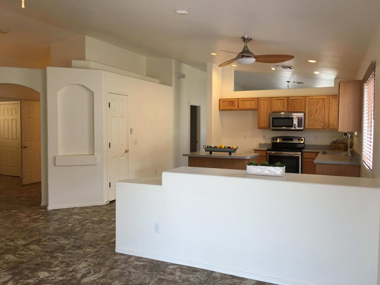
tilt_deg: -1.8
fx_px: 318
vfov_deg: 48.2
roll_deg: +0.4
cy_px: 142
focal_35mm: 29
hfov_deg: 61.7
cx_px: 190
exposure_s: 1/30
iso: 32
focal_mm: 4.15
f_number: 2.2
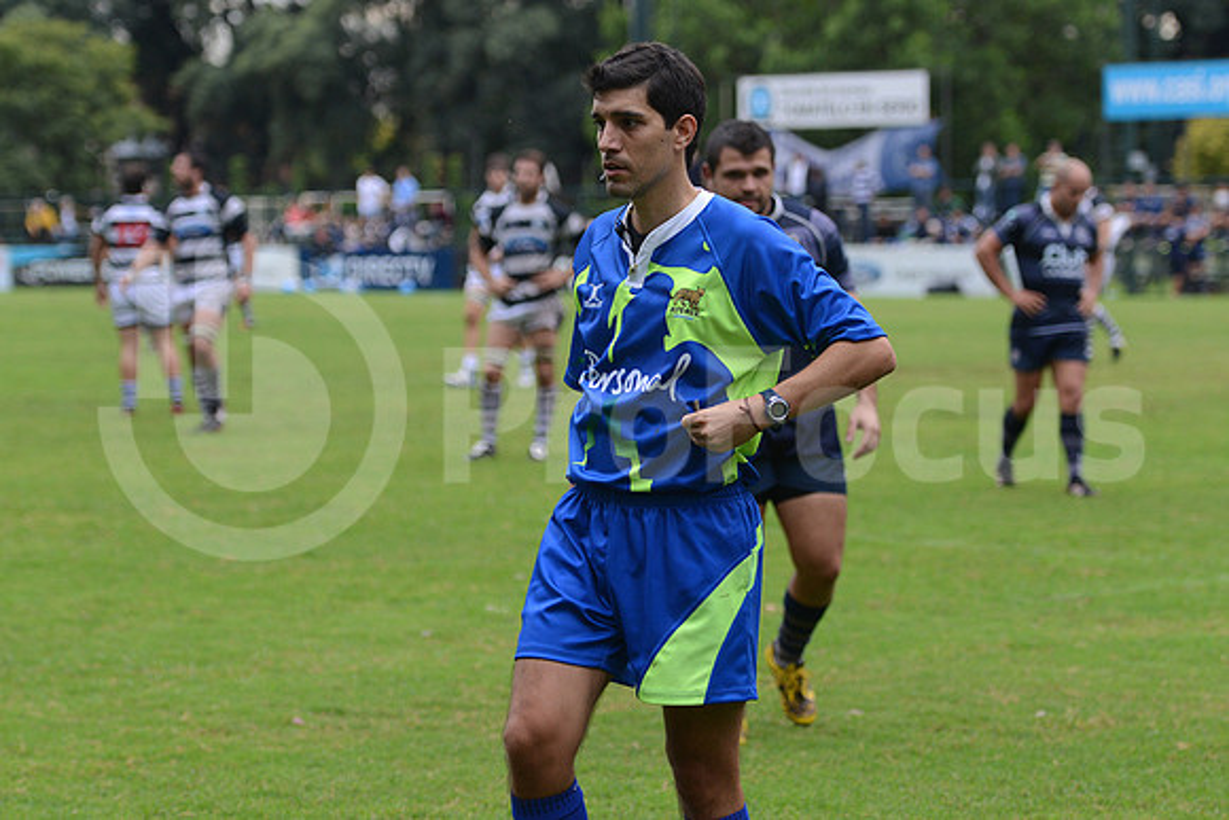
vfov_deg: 11.8
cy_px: 410
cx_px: 614
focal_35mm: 116
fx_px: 3961
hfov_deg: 17.6
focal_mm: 116
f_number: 4
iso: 1000
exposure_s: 1/500
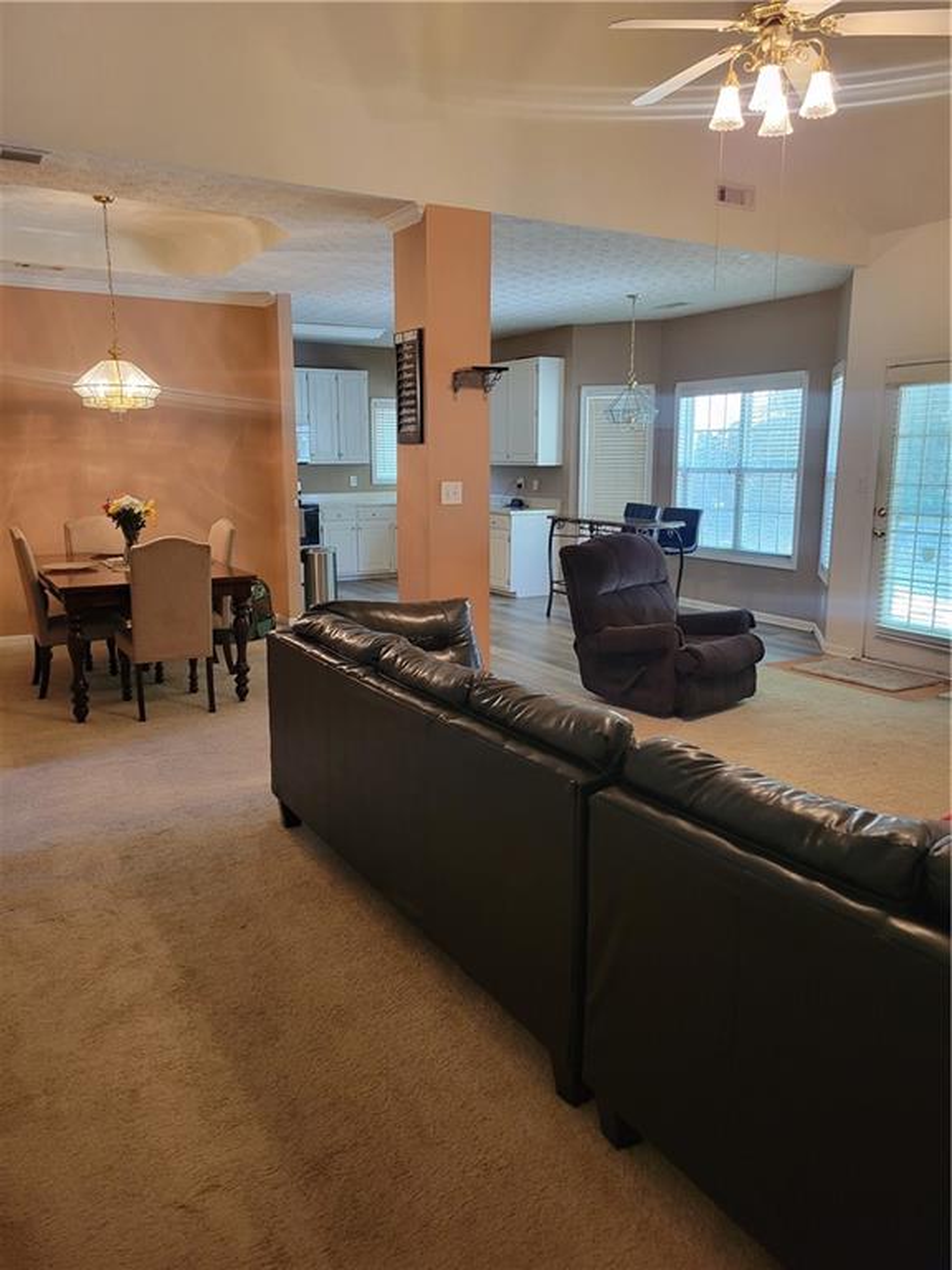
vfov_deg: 67.3
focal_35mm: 26
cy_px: 635
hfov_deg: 53.1
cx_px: 476
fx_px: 953
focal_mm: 5.4
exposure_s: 1/40
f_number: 1.8
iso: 320
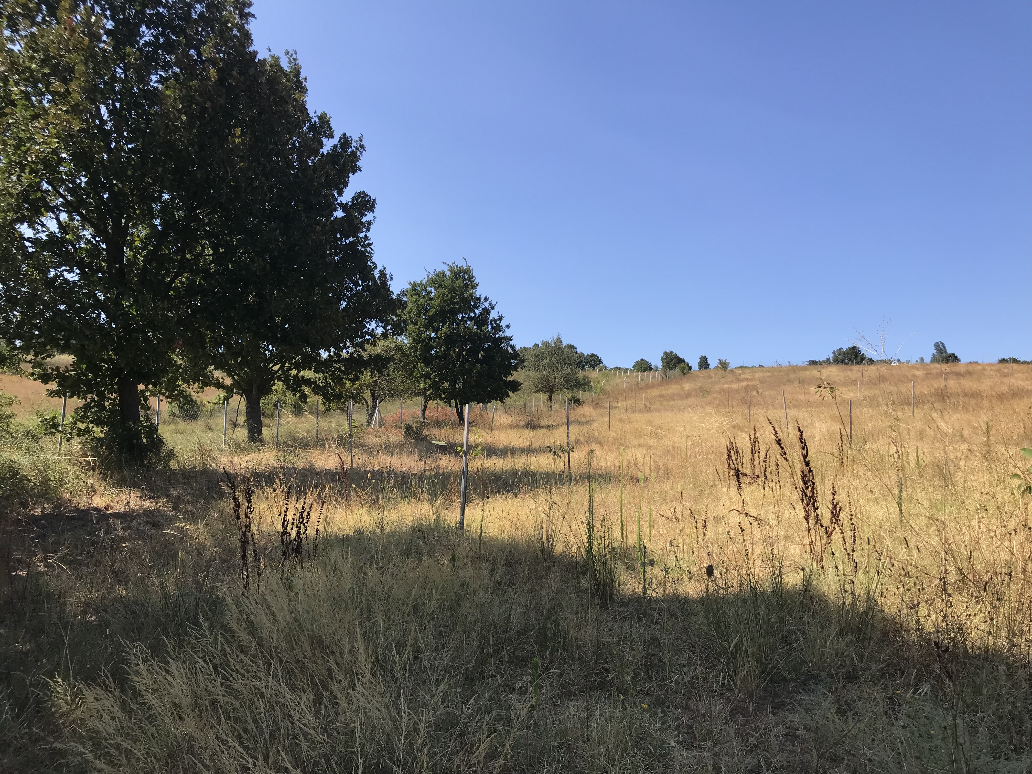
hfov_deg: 63.4
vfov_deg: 49.7
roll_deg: -0.9
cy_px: 387
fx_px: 835
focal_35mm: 28
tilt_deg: +5.0
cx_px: 516
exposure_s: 1/1597
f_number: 1.8
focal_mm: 3.99
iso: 20
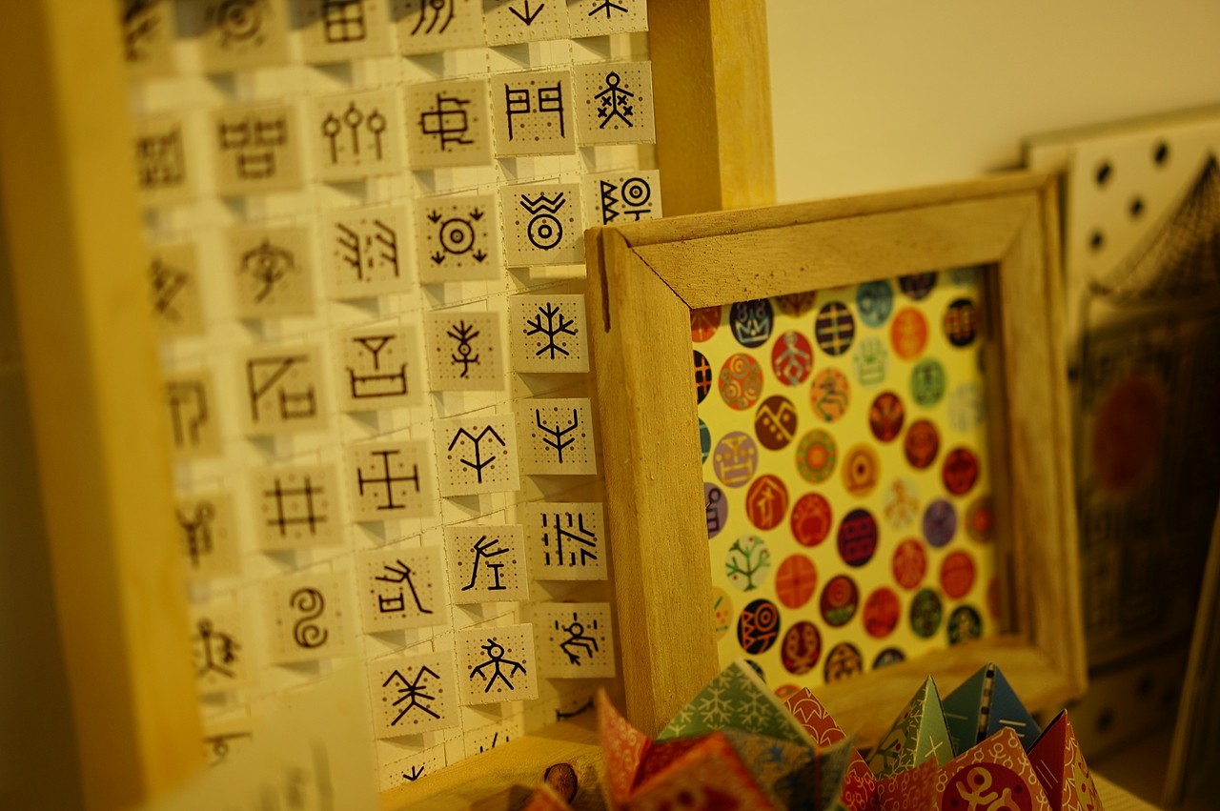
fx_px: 1862
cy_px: 406
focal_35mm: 55
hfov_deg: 36.3
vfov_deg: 24.6
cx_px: 610
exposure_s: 1/60
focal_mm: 55
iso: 100
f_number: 1.8
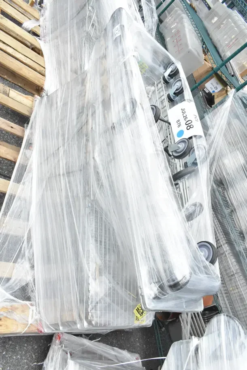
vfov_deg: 67.4
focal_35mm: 27
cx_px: 124
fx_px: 278
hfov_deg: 48.0
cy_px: 185
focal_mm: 18
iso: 1600
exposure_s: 1/640
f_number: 13
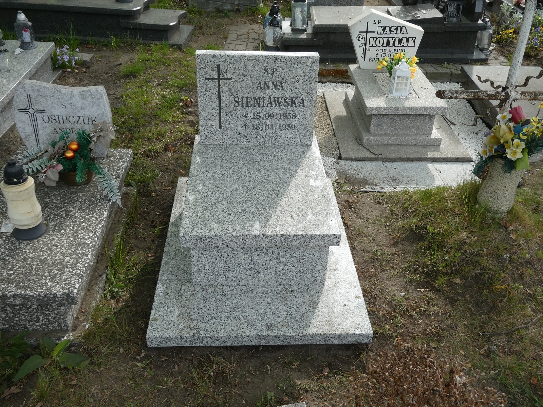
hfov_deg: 55.4
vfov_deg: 42.9
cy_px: 204
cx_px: 272
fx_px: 518
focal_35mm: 33
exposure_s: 1/200
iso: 80
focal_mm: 5.8
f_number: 3.6
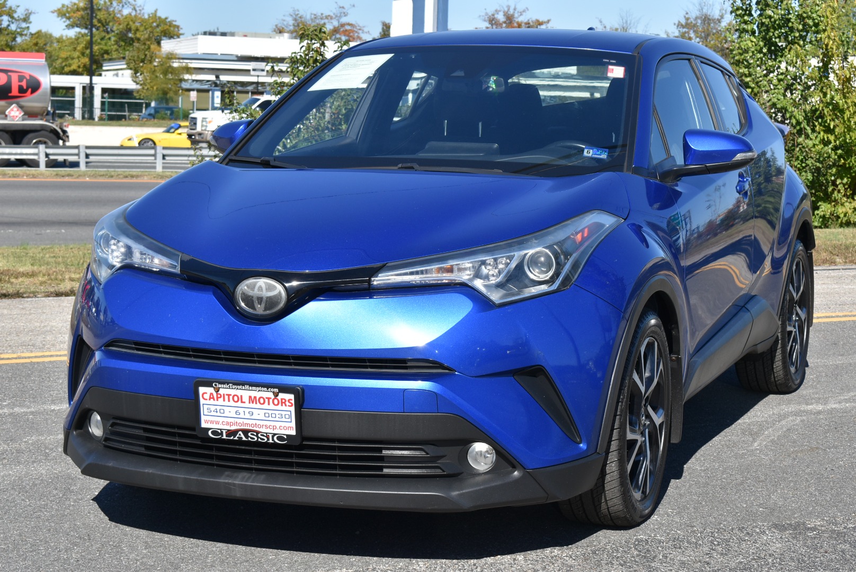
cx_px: 428
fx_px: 1856
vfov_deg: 17.5
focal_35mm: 78
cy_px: 286
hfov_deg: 26.0
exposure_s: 1/400
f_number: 10
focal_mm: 52
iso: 200
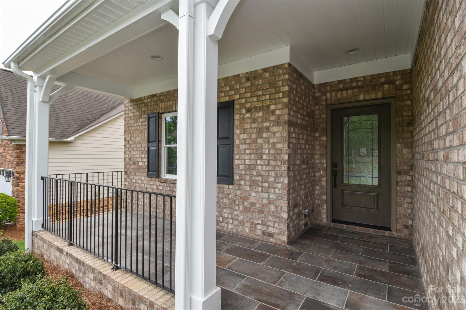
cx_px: 233
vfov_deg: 67.4
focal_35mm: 18
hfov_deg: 90.0
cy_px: 155
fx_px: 233
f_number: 5.6
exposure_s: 1/125
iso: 100
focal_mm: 12
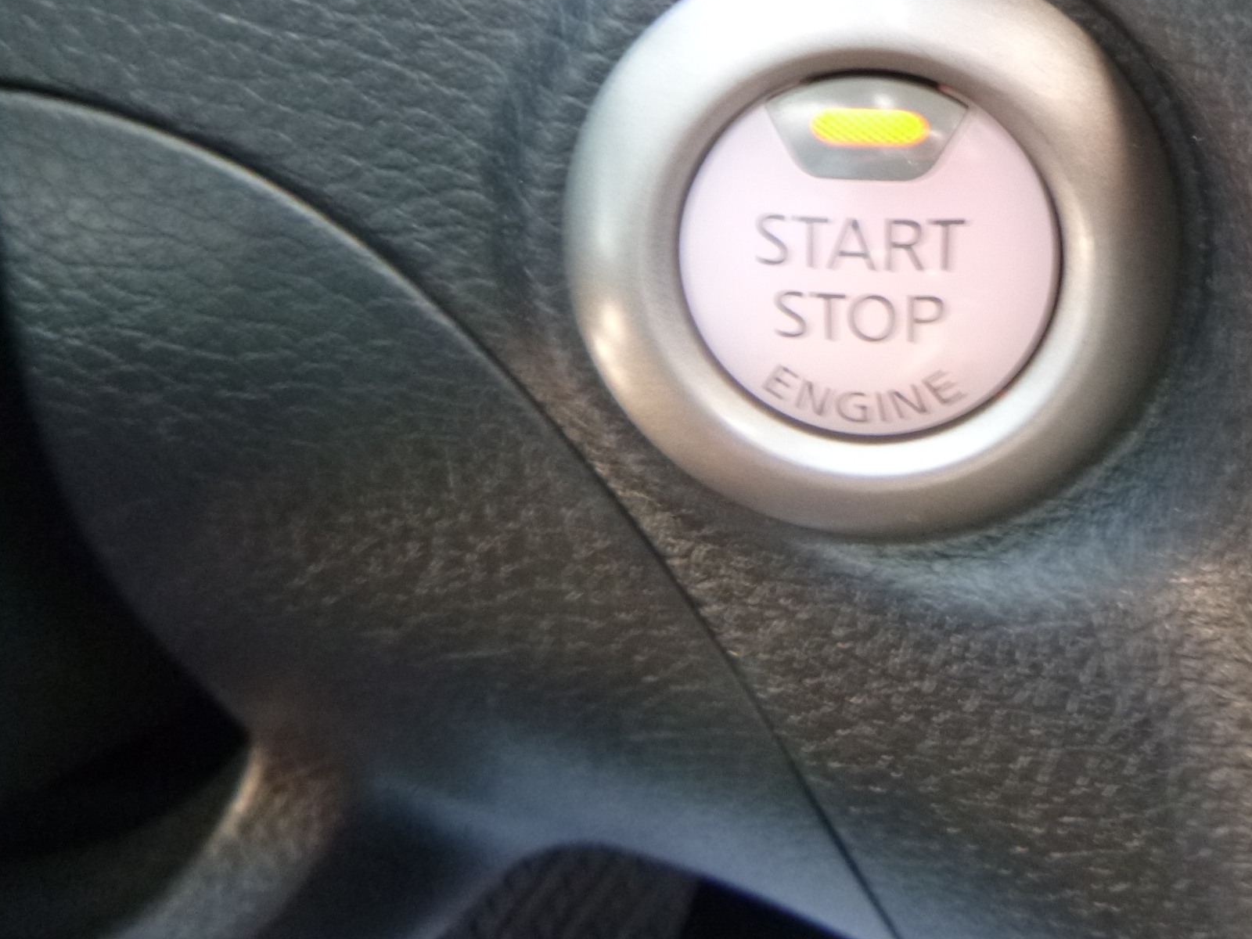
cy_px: 239
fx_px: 1447
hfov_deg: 45.8
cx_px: 870
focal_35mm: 40
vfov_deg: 35.2
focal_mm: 4.5
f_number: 3.9
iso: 400
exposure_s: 1/10
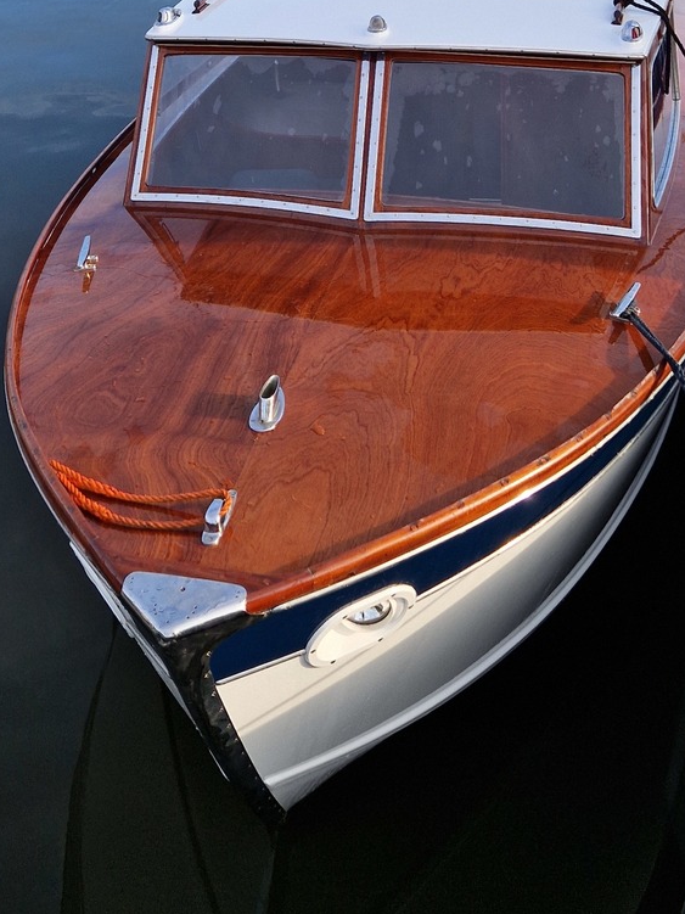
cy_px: -13
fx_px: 1293
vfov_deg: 35.0
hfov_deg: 29.6
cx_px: 290
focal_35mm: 49
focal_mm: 5.4
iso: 50
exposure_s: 1/790
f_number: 1.8
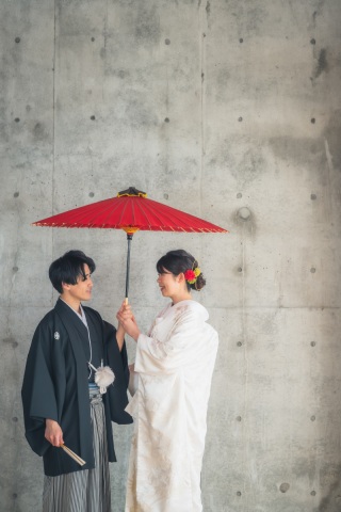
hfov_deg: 19.2
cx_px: 170
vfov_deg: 28.5
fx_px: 1009
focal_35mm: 71
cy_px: 256
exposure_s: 1/100
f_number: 6.3
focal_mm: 71
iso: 500
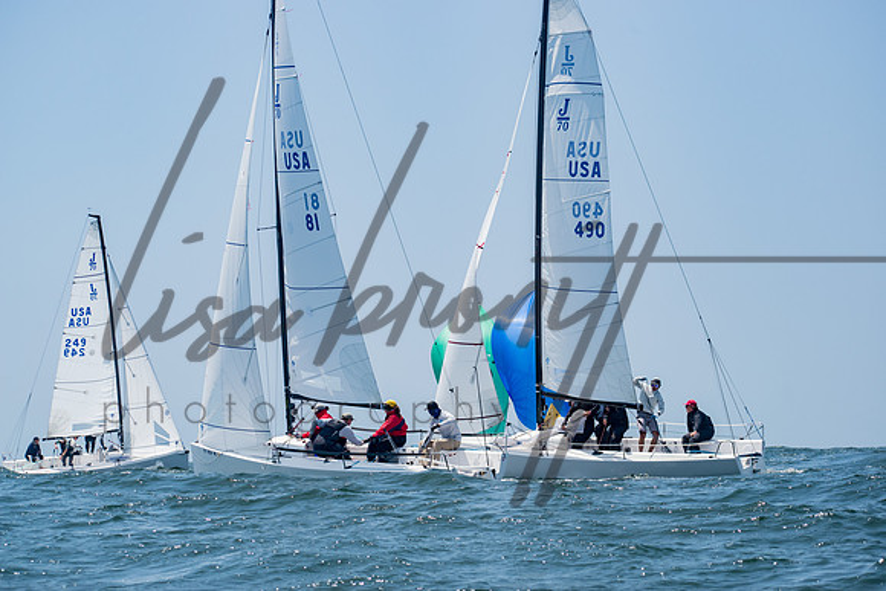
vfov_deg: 11.2
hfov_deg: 16.6
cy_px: 296
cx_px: 443
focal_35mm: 123
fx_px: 3028
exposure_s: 1/1250
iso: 400
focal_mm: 82
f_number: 8
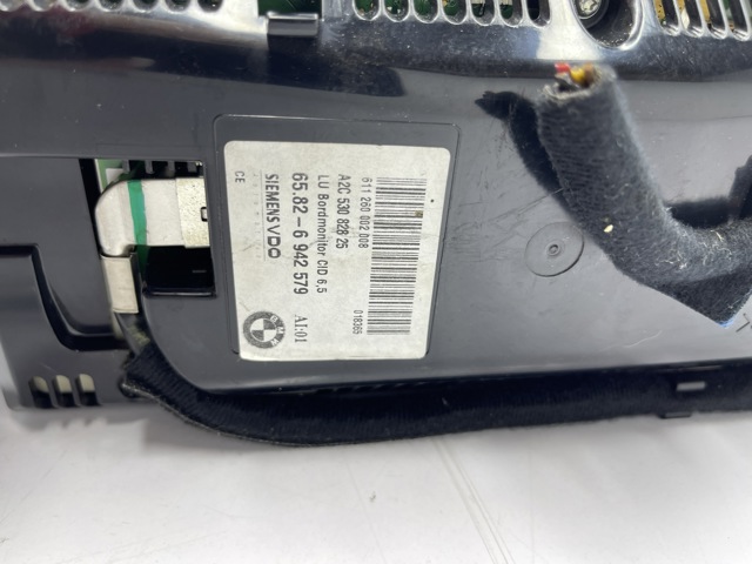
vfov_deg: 54.9
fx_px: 543
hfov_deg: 69.4
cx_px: 376
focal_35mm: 25
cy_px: 282
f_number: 1.6
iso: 40
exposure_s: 1/100
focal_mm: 5.1
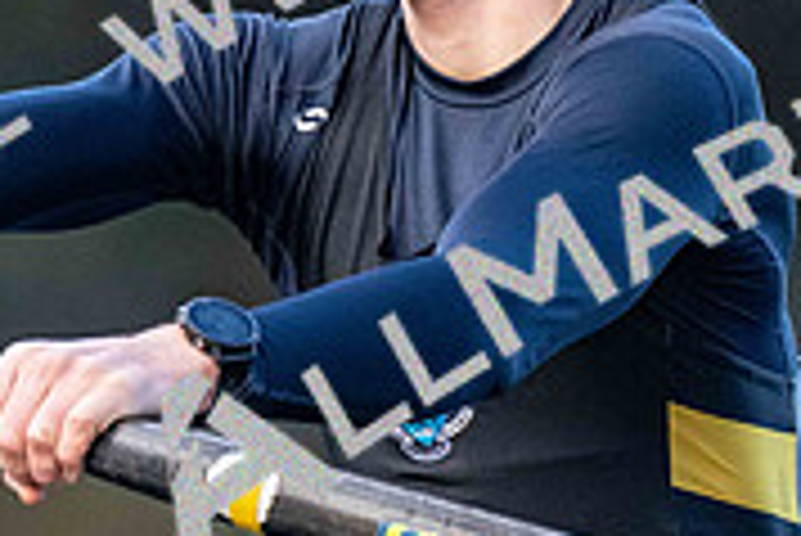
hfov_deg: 1.1
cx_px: -225
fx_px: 43511
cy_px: 160
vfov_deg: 0.7
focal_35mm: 1954
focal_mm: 600
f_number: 4
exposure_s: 1/2500
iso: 5000
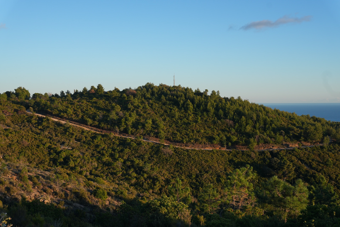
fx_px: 439
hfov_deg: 42.3
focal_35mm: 46
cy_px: 114
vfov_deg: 28.9
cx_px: 170
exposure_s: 1/100
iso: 125
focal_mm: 31
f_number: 9
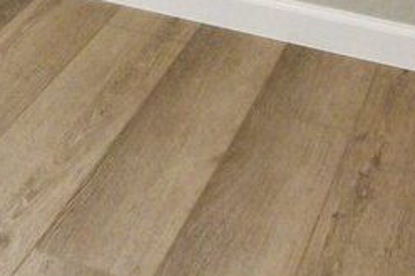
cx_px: -162
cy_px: -519
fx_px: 1279
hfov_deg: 17.1
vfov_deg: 9.8
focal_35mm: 111
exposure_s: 1/15
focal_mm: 17
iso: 4500
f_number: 8
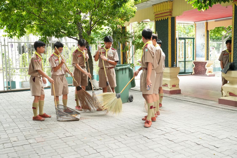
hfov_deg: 47.9
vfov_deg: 33.0
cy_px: 79
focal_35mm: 40
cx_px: 118
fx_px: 267
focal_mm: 27
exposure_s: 1/400
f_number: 4.5
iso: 2000
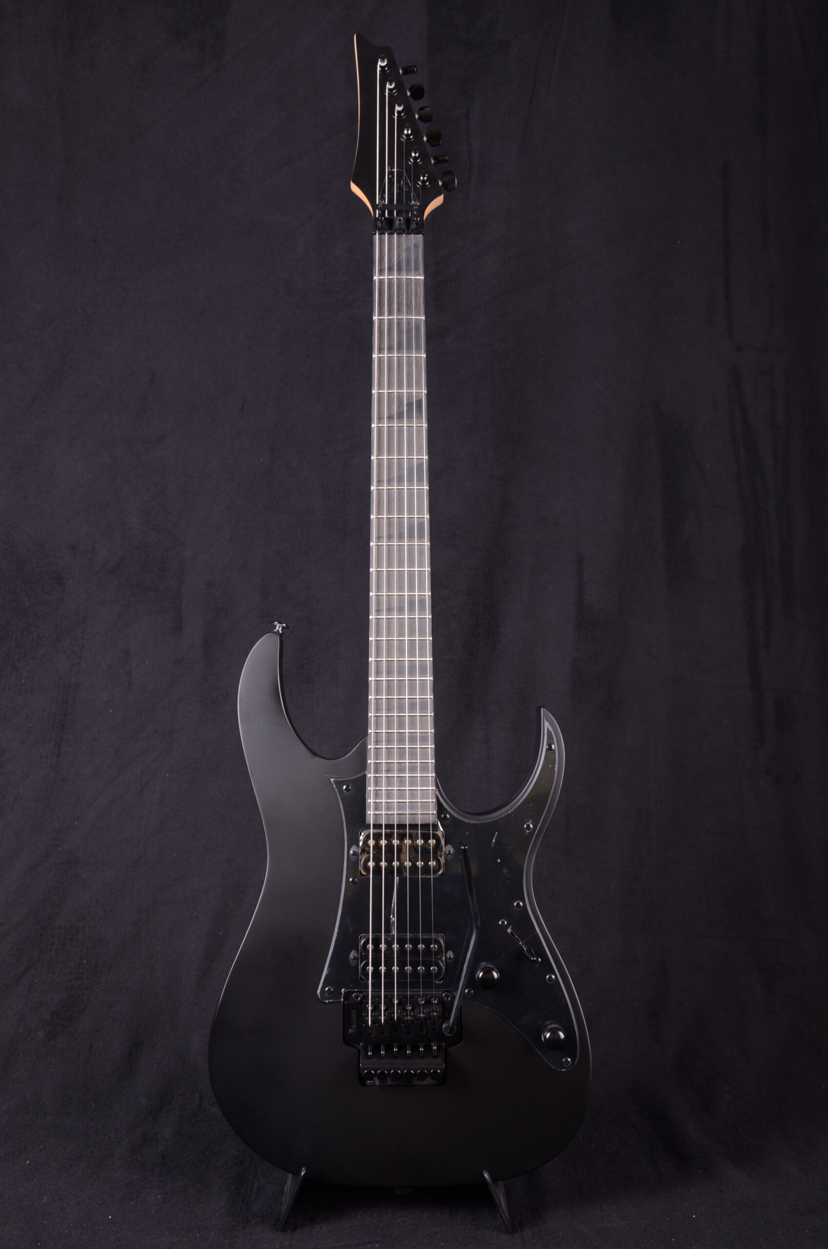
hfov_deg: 29.7
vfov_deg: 43.7
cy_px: 624
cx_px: 414
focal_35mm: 45
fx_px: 1559
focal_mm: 30
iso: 200
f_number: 10
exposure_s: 1/200
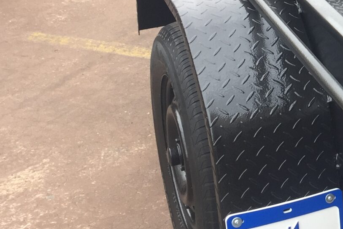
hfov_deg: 19.2
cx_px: 493
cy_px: 7
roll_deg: -3.4
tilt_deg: -19.7
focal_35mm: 95
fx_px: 905
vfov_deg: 14.2
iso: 32
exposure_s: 1/105
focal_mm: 4.15
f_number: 2.2
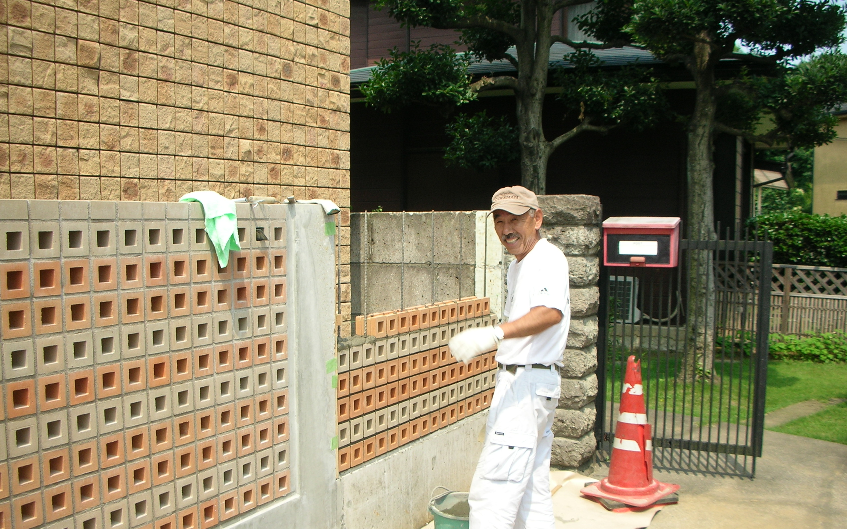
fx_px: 877
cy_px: 317
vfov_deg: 33.5
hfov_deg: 51.5
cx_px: 415
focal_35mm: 38
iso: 50
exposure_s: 1/51.8
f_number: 8.5
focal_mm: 5.8
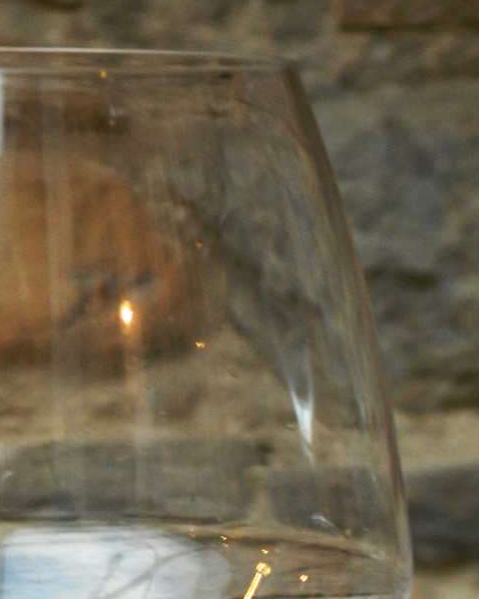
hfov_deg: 7.5
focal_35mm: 205
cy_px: 597
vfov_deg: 9.4
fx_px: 3633
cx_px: 317
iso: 200
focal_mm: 15.1
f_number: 4.2
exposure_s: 1/5
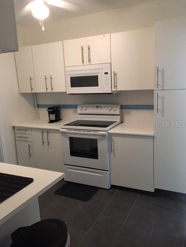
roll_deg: +2.8
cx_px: 93
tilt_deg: -11.9
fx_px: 208
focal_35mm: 29
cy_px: 124
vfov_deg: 61.7
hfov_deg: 48.2
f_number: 2.2
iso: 200
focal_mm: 4.15
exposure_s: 1/30
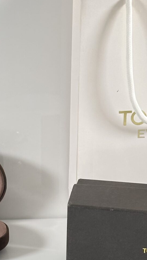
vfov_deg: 15.3
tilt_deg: -29.4
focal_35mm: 138
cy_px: 250
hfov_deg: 8.7
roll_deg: +0.2
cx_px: -7
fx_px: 956
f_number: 1.78
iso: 100
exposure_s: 1/100
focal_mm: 6.86
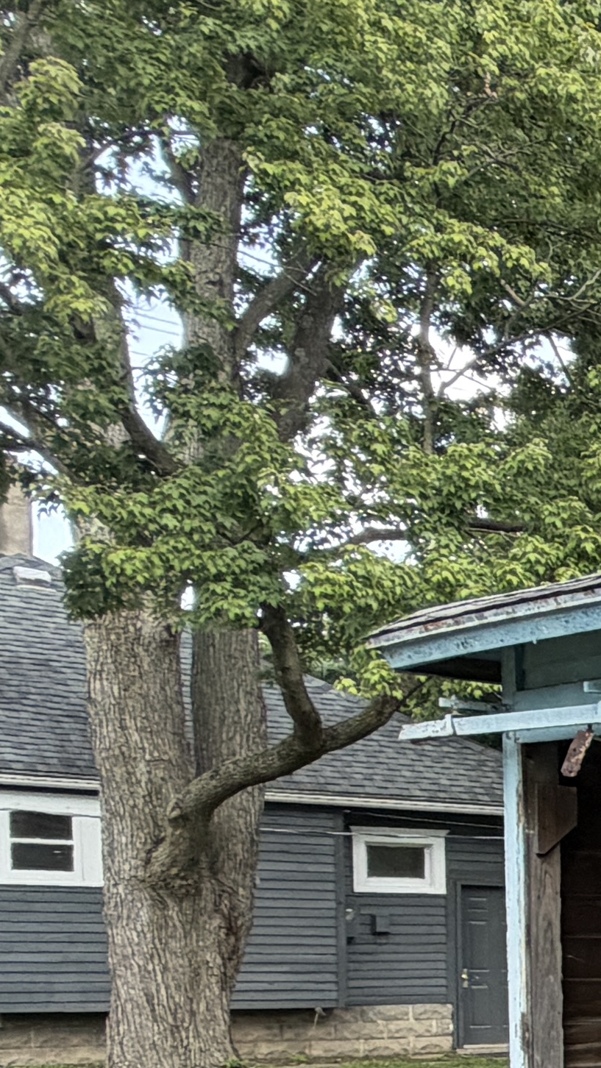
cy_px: 1048
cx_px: 1610
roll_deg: -1.5
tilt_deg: -3.0
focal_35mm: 60
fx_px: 1699
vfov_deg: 32.3
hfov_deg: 12.8
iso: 64
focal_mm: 2.22
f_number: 2.2
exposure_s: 1/132
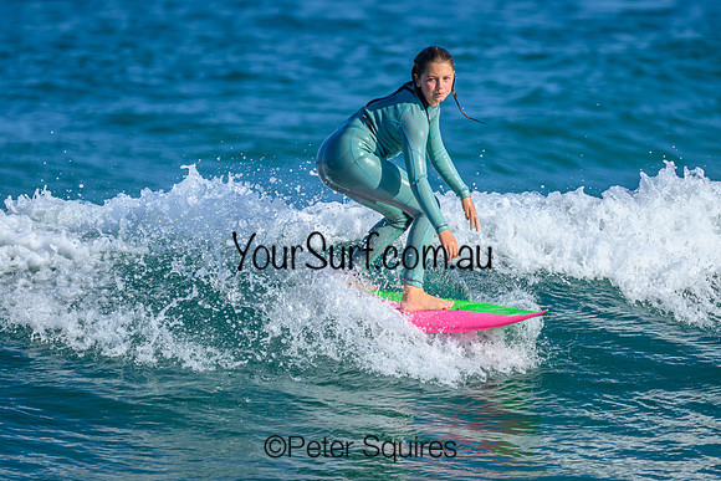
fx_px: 21115
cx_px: 330
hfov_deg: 2.0
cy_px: 223
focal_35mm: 1054
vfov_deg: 1.3
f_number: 6.3
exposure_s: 1/2000
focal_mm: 800
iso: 400
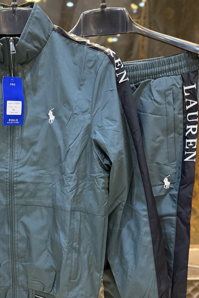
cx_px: 49
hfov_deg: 32.0
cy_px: 213
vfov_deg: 46.2
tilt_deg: -13.0
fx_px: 340
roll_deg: +0.6
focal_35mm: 41
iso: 400
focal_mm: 6.76
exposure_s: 1/50
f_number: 1.78
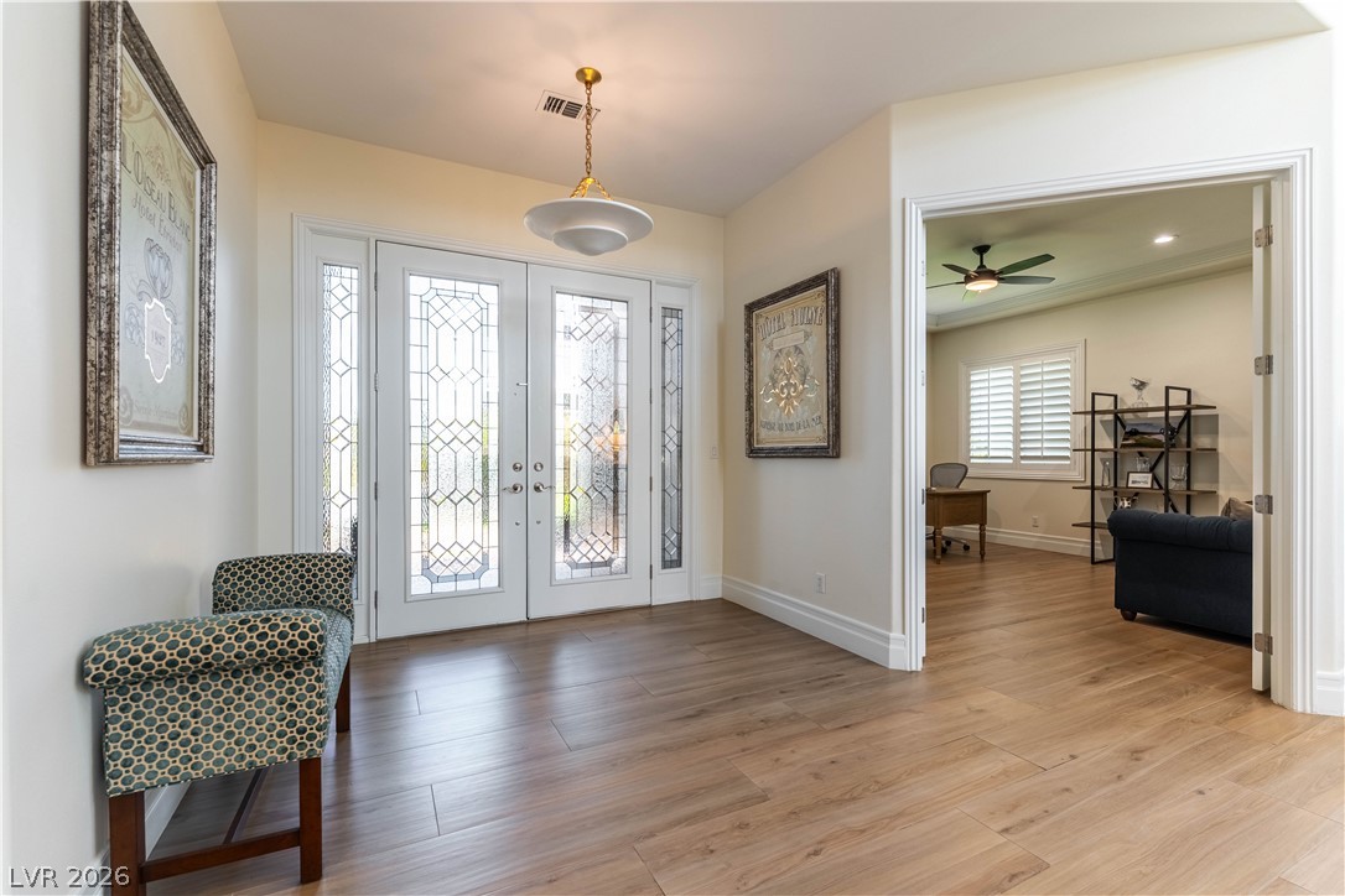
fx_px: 560
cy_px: 448
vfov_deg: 77.3
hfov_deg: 100.4
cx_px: 672
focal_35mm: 15
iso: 400
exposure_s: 1/800
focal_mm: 15
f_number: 8
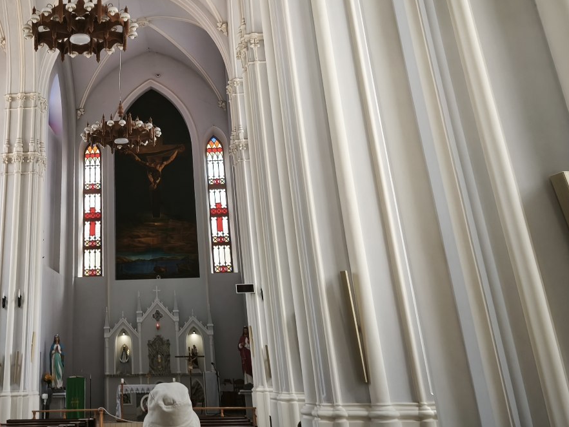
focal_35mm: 40
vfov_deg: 34.3
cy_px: 57
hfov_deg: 44.2
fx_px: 657
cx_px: 102
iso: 320
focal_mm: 5.35
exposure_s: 1/100
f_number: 1.7
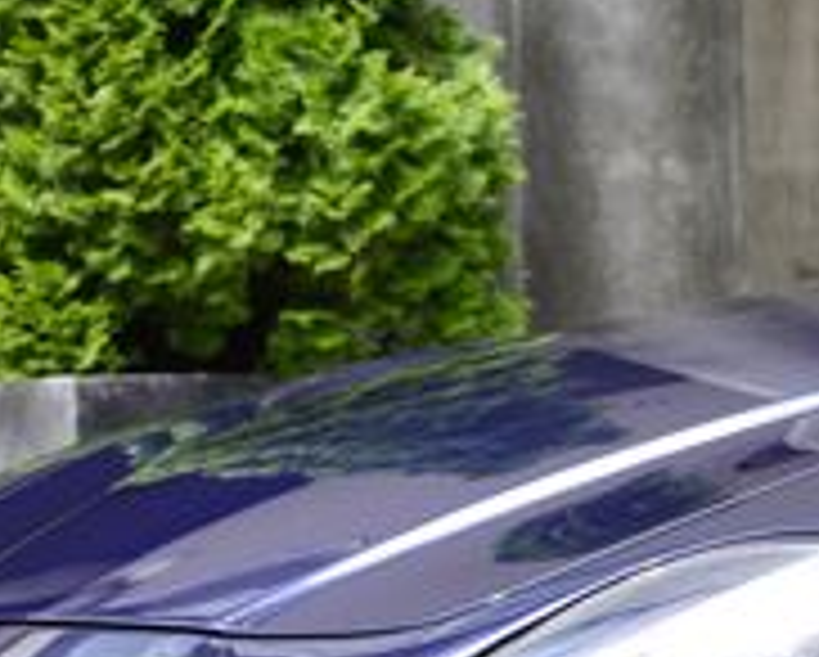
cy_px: 256
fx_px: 5508
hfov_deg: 8.1
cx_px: 1570
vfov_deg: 6.8
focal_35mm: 227
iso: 400
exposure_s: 1/125
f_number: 6.3
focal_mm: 46
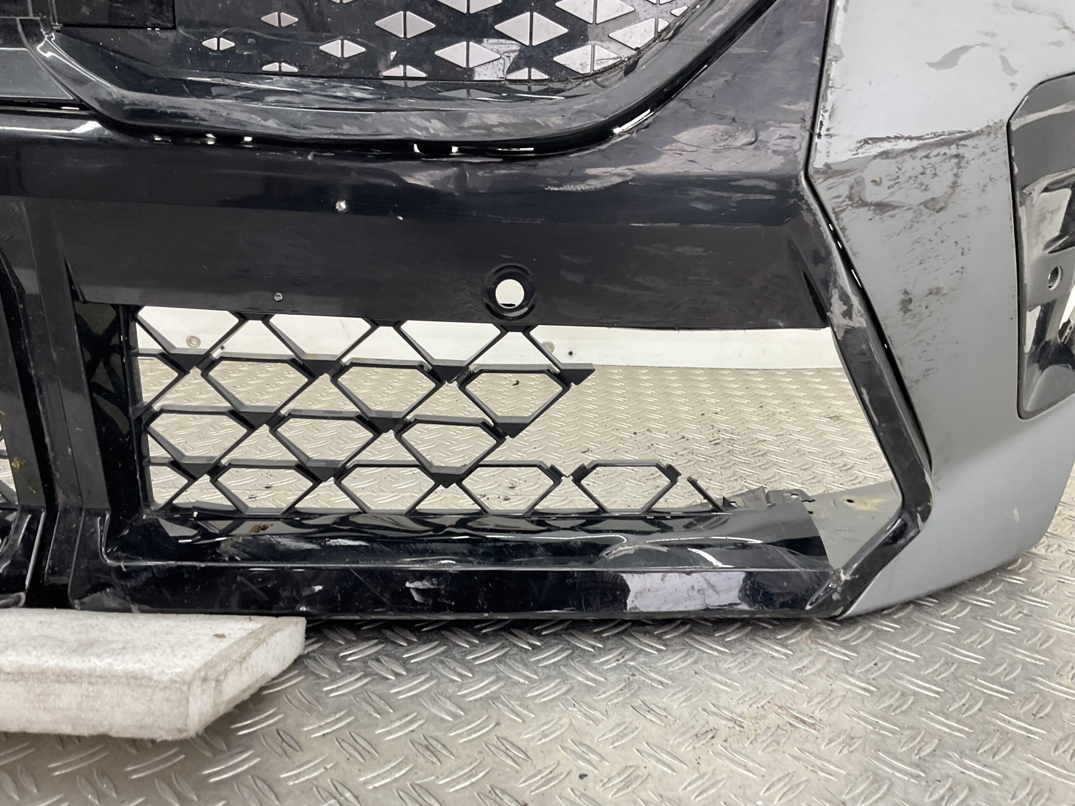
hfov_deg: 61.7
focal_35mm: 29
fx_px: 901
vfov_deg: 48.2
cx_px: 538
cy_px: 403
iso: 40
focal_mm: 3
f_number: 1.8
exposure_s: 1/60
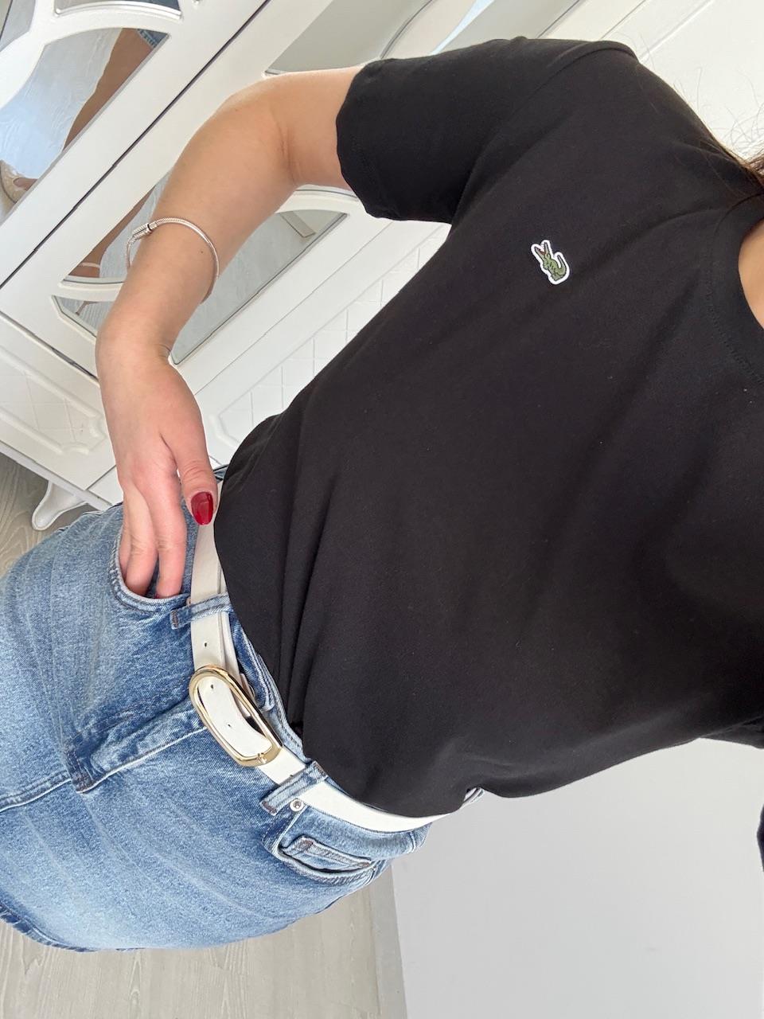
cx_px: 382
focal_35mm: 30
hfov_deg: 46.8
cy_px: 510
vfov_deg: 60.0
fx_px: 883
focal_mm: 2.69
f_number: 1.9
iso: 80
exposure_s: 1/73
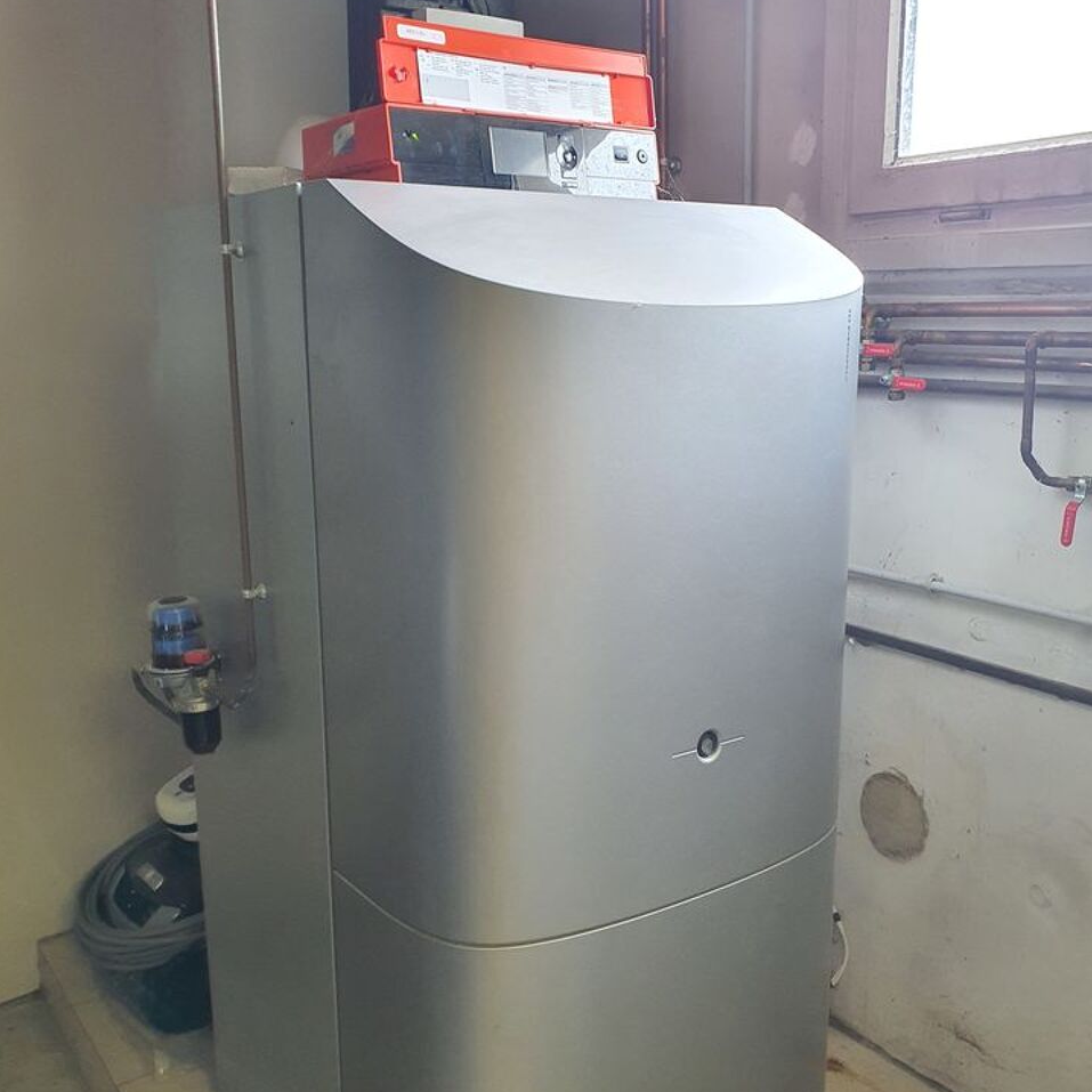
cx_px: 551
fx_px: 1142
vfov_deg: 51.0
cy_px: 598
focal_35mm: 32
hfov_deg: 51.1
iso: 200
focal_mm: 4.3
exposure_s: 1/50
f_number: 2.4
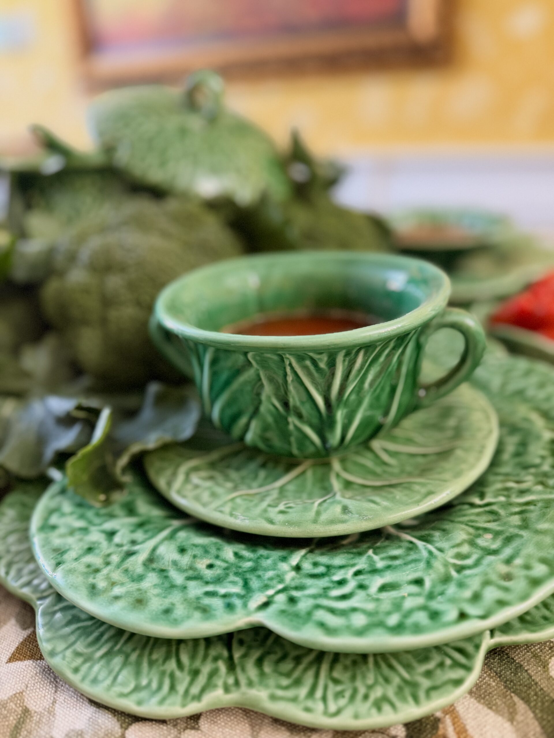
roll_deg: +2.4
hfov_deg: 56.8
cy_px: 369
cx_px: 277
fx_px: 512
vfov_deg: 71.6
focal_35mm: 24
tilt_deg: -24.4
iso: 640
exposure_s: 1/50
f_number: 1.78
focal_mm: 6.76
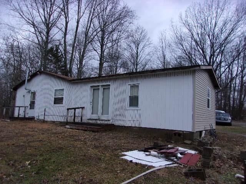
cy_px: 92
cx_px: 123
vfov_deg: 51.4
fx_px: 192
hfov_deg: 65.3
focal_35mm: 27
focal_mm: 4.9
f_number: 3
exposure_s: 1/140
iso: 80
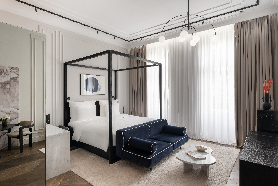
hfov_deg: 85.4
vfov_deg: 63.2
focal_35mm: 20
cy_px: 93
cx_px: 139
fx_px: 151
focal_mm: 19.5
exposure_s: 4
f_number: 8
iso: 200
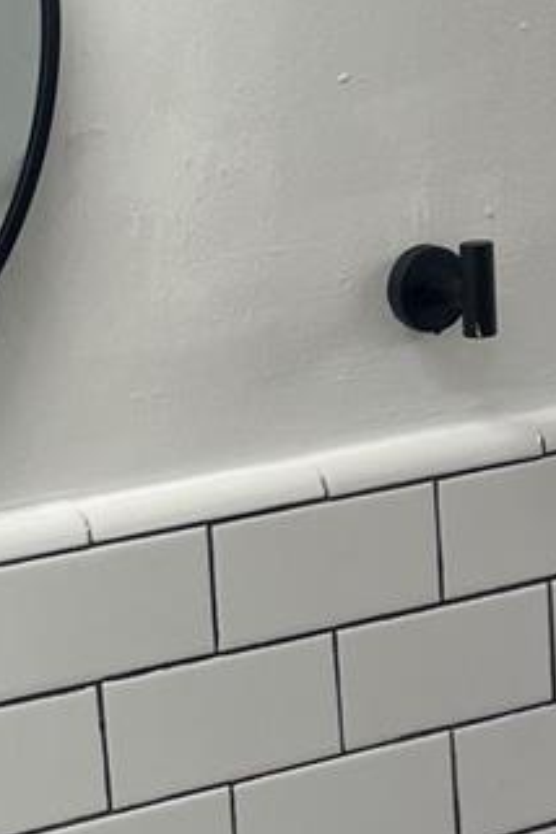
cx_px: 73
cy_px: 468
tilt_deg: -10.8
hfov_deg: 13.5
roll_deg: +5.1
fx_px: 2340
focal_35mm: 101
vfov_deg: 20.2
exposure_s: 1/120
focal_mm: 4.2
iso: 50
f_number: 1.6
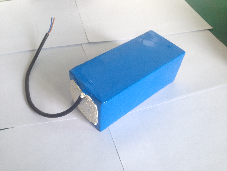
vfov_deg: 42.9
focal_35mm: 33
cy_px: 86
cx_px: 114
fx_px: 216
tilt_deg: -47.5
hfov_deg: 55.4
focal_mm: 4.12
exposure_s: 1/24
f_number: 2.4
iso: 50
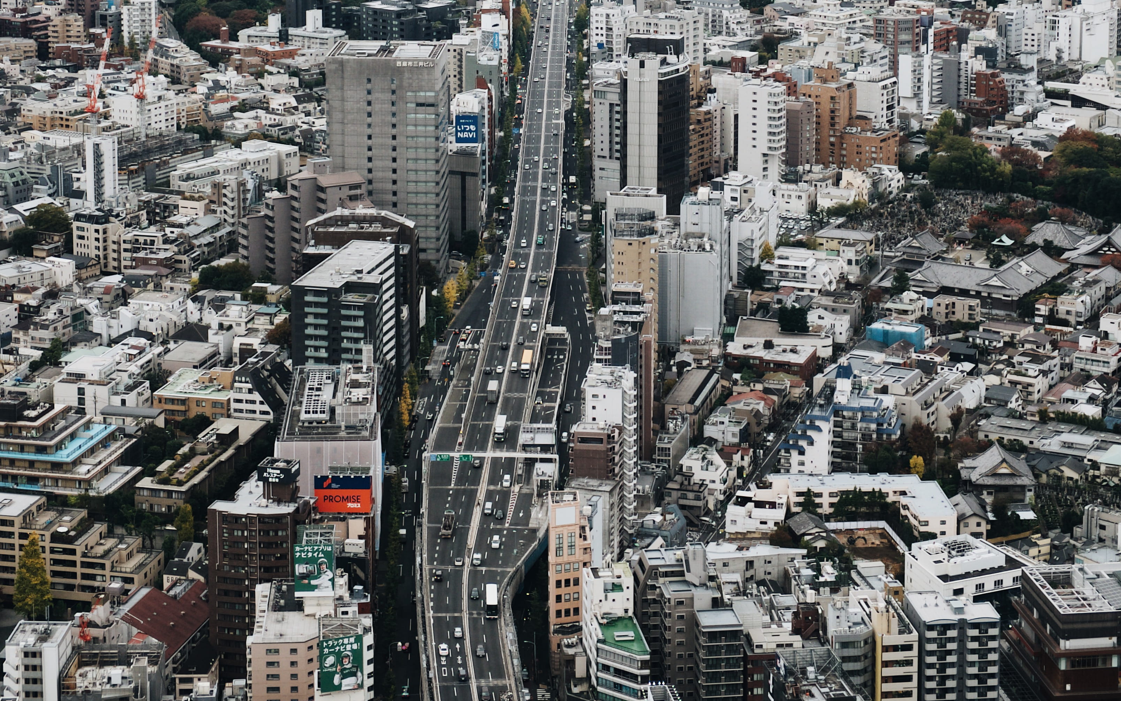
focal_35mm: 79
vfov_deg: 16.2
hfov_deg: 26.1
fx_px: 2414
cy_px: -20
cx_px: 557
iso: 400
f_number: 3.6
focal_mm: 34.3
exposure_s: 1/160
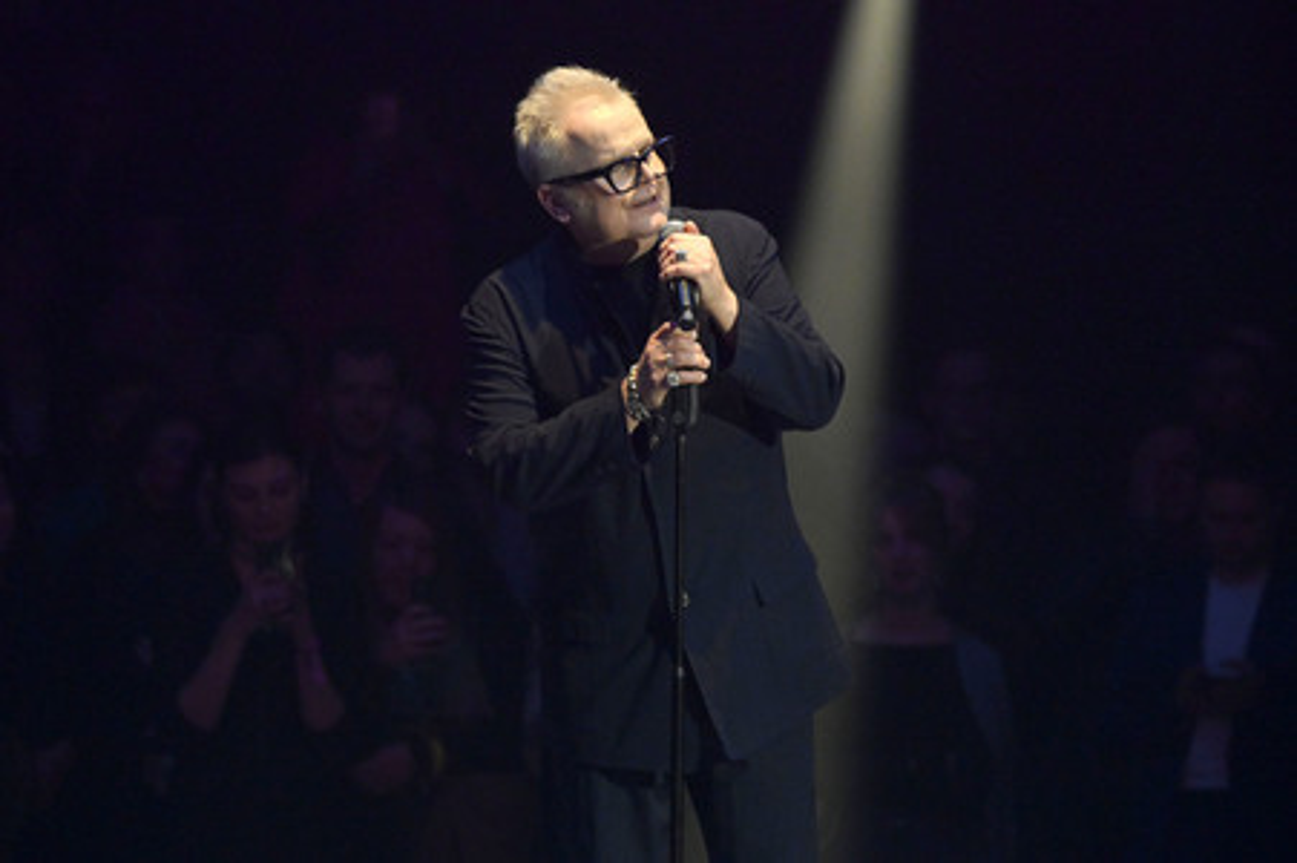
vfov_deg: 4.9
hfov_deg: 7.4
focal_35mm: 280
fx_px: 10080
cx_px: 648
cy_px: 432
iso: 6400
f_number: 5.6
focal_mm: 280
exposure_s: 1/640
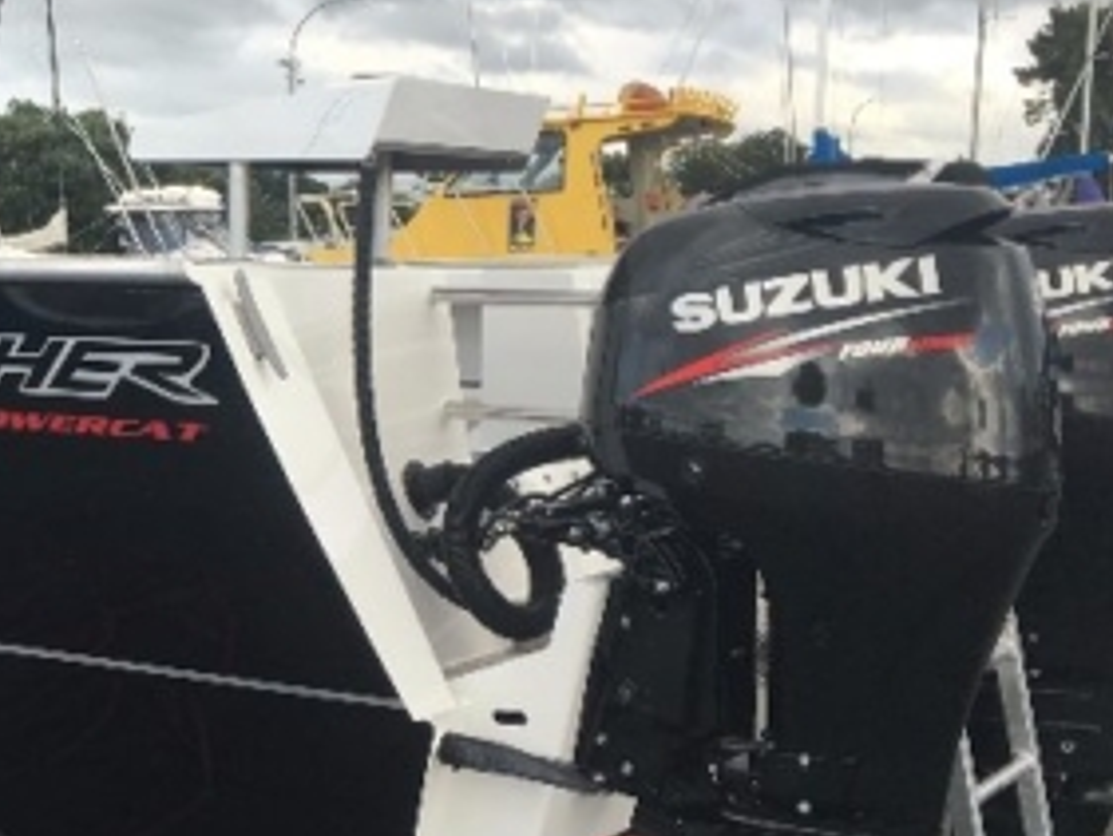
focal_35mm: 66
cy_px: 357
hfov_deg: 27.7
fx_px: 2123
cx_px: 0
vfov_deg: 22.3
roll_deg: +1.7
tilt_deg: +1.6
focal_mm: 4.15
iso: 25
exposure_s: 1/353
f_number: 2.2
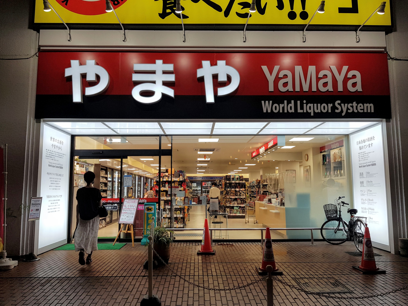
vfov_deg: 53.1
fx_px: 306
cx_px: 204
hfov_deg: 67.3
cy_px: 153
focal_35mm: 26
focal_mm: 4.2
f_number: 1.7
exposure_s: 1/157
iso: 40
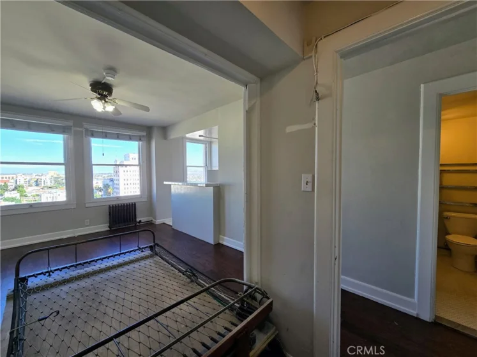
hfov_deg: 106.2
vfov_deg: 89.9
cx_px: 238
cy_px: 178
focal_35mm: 13
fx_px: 179
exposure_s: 1/161
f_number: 2.2
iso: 50
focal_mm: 2.2
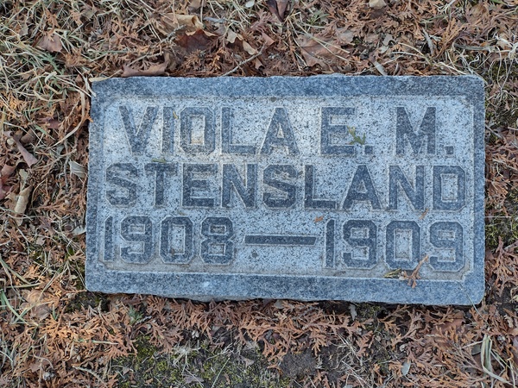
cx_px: 259
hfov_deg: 65.3
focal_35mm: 27
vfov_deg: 51.4
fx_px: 404
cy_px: 194
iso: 100
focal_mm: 4.71
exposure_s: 1/216
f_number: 1.7
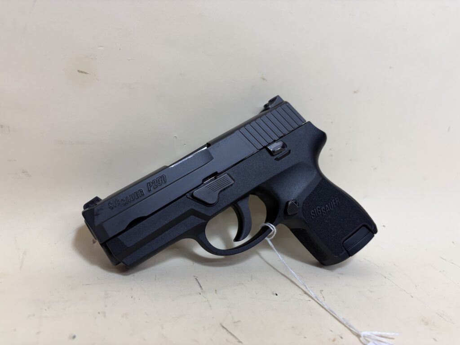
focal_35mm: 26
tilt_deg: -11.1
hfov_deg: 67.3
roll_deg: -6.9
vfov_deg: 53.1
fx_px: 346
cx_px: 230
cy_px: 172
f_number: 1.6
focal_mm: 5.96
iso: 64
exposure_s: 1/120
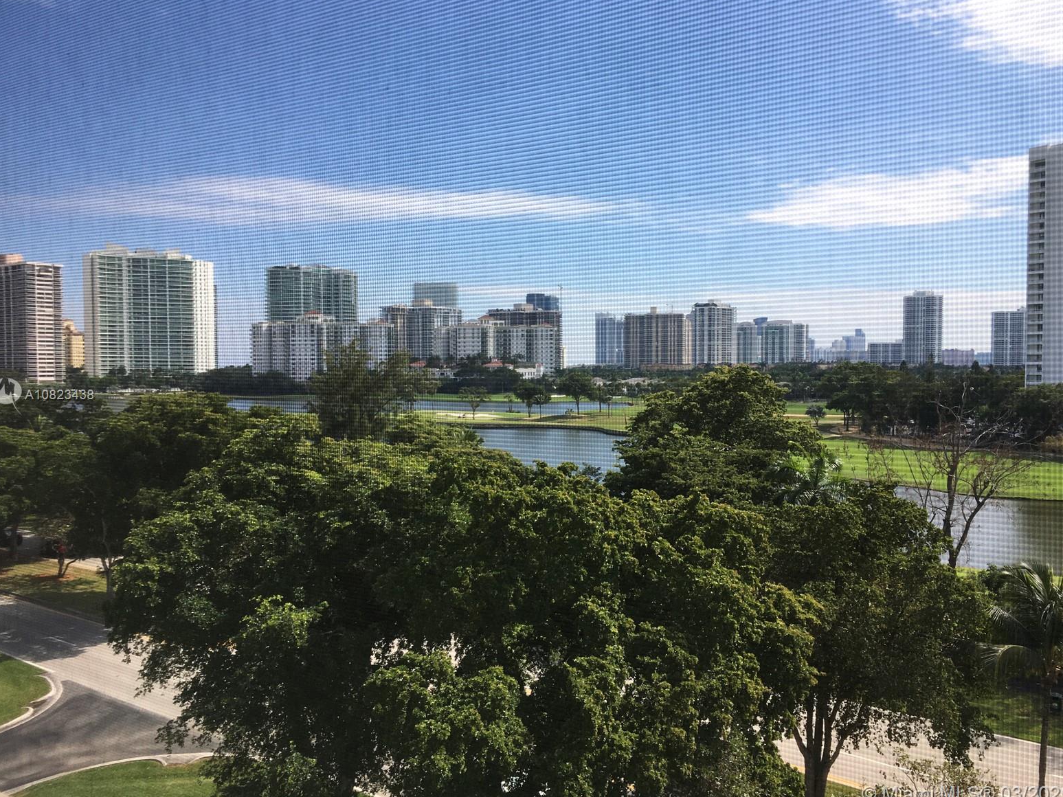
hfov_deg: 60.0
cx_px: 535
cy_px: 396
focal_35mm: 30
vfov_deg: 46.8
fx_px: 921
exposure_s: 1/1131
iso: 25
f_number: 2.2
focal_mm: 4.15
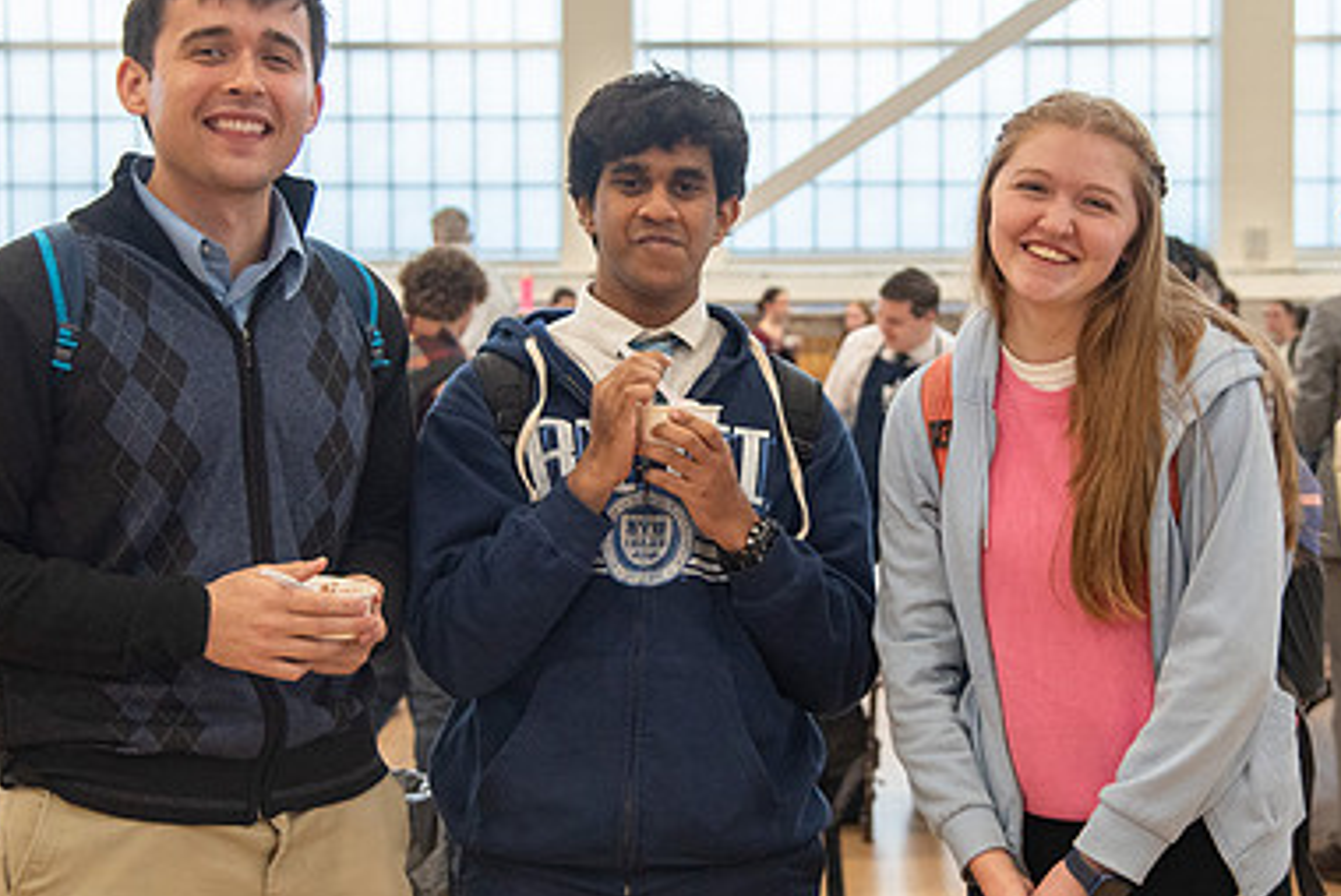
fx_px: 3019
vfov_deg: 16.9
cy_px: 351
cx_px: 725
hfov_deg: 25.0
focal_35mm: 81
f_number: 4
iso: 1250
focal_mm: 48
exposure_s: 1/200
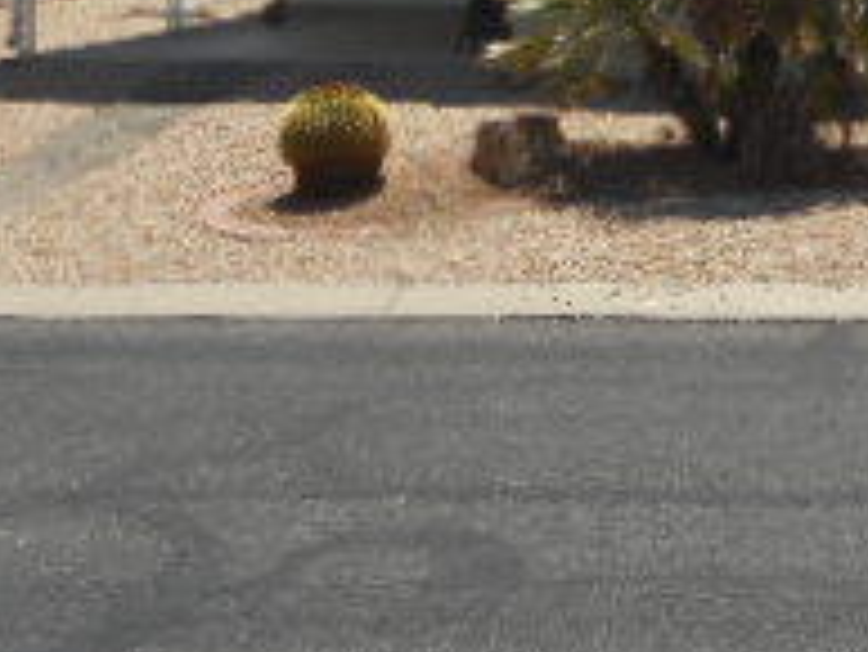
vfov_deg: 10.0
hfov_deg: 13.3
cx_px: 949
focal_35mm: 146
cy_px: -180
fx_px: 3663
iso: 80
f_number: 4.7
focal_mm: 7.9
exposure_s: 1/500
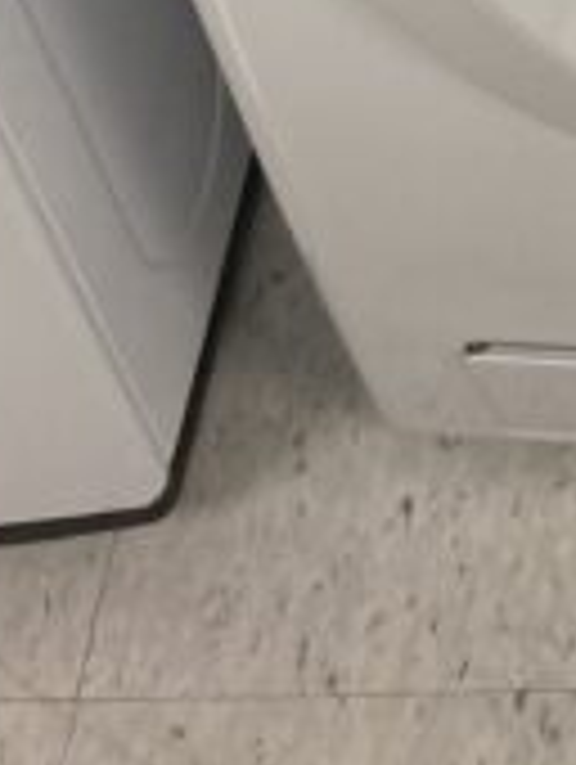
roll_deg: +2.0
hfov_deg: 11.3
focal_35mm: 122
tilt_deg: -40.8
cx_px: 1066
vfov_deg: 13.7
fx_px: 2700
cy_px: -778
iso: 64
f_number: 1.8
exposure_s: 1/64
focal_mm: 4.25
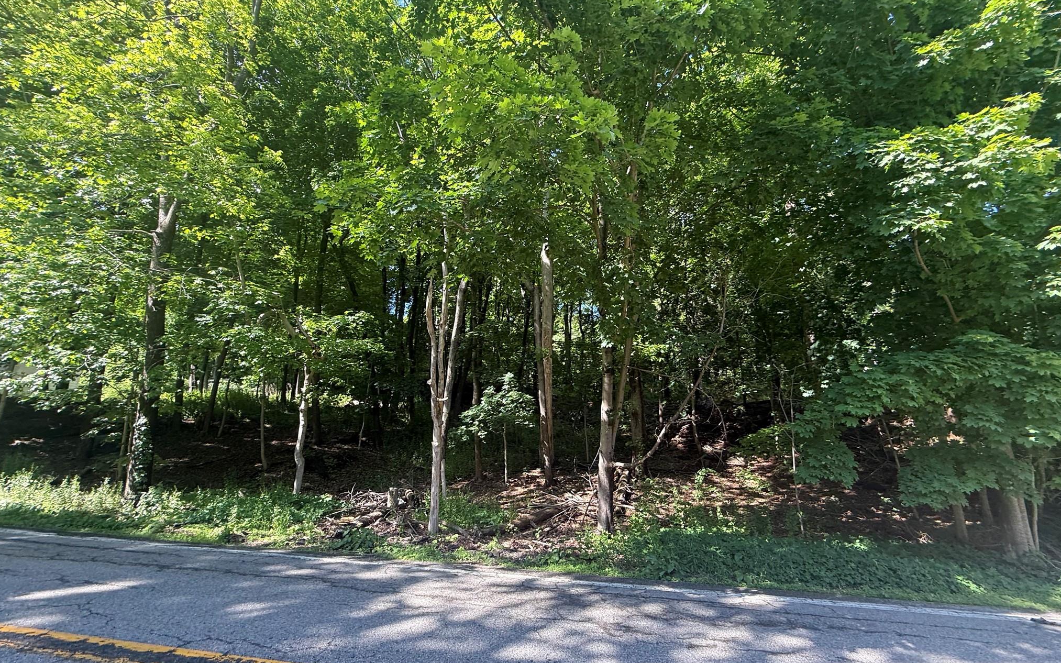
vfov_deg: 74.7
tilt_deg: +10.5
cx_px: 532
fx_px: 434
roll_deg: +1.7
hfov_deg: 101.5
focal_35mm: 15
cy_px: 349
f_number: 2.2
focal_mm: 2.22
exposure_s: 1/109
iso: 64
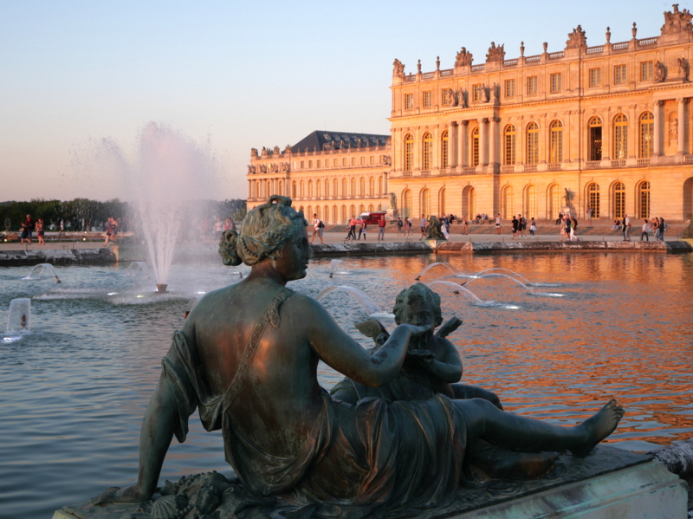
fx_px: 960
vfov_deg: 30.2
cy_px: 260
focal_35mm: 48
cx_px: 346
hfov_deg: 39.7
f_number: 5
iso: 200
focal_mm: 24
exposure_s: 1/100
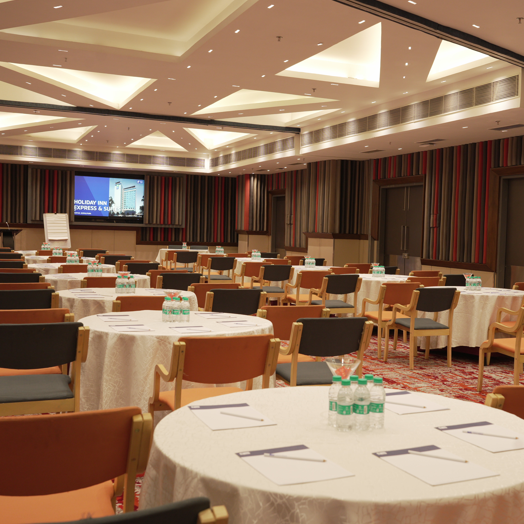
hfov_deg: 37.4
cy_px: 262
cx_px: 323
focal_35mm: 45
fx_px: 771
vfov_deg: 37.6
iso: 800
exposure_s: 1/30
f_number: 5.6
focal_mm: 35
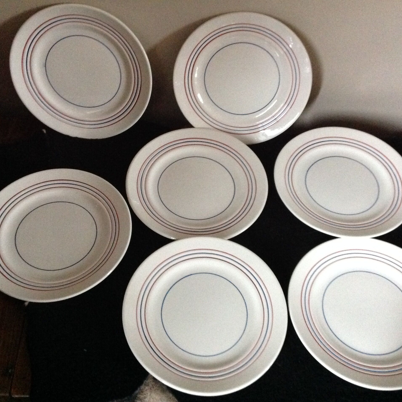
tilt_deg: -57.7
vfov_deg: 40.0
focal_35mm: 42
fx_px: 552
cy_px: 204
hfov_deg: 40.0
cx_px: 202
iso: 640
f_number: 2.4
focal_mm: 4.28
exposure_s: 1/15
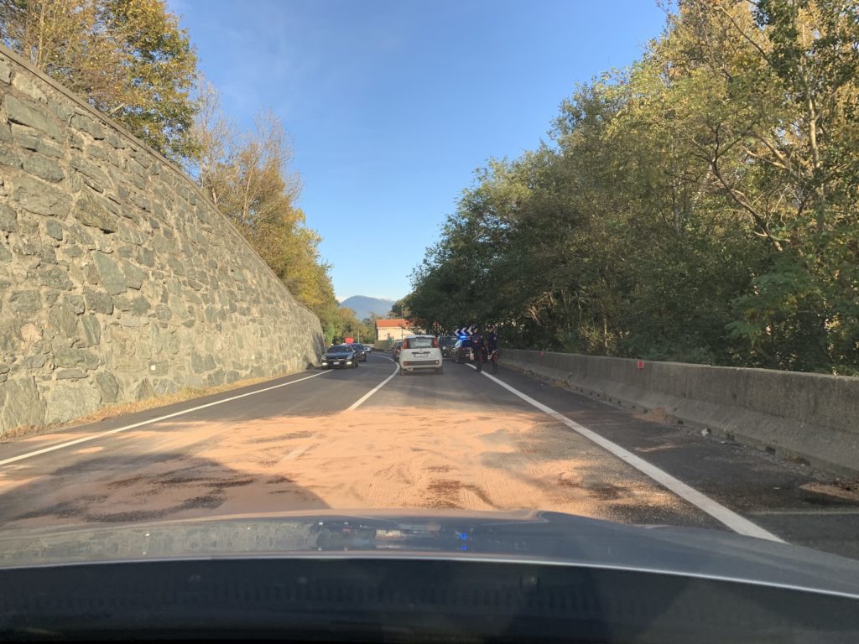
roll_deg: +0.7
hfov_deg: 67.3
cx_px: 430
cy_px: 322
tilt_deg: +7.3
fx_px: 645
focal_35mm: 26
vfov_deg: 53.1
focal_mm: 4.25
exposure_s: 1/336
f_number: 1.8
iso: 25
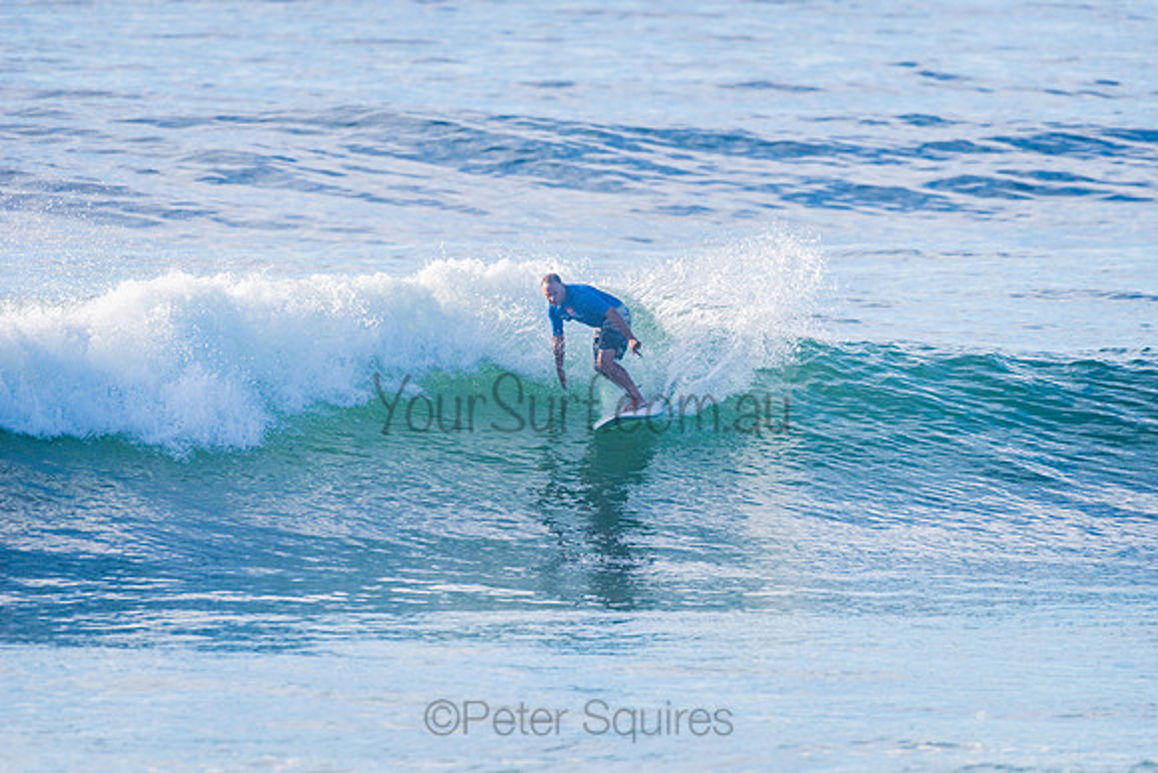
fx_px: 16086
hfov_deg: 4.1
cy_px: 386
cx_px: 579
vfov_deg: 2.8
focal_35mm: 500
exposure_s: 1/2000
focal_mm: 500
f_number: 5.6
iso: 360
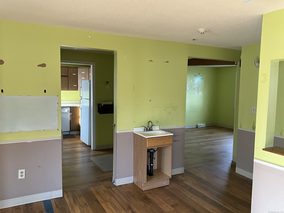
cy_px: 106
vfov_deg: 48.2
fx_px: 238
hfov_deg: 61.7
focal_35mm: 29
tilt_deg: -5.2
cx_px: 142
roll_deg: -2.2
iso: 100
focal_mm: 3
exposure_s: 1/60
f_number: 1.8
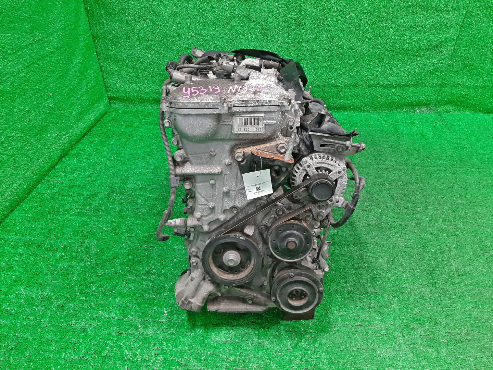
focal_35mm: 26
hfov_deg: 67.3
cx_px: 246
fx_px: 370
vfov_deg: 53.1
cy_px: 185
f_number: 1.7
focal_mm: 3.93
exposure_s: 1/50
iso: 183
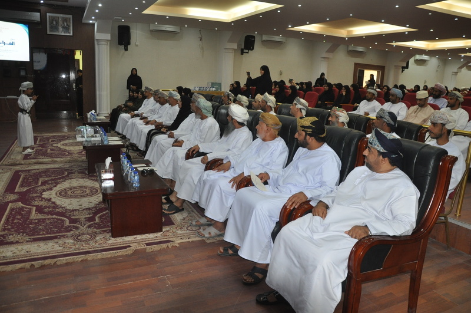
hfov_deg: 67.5
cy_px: 156
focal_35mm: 27
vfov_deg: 47.8
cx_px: 236
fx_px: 353
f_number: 3.5
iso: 800
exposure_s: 1/60
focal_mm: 18
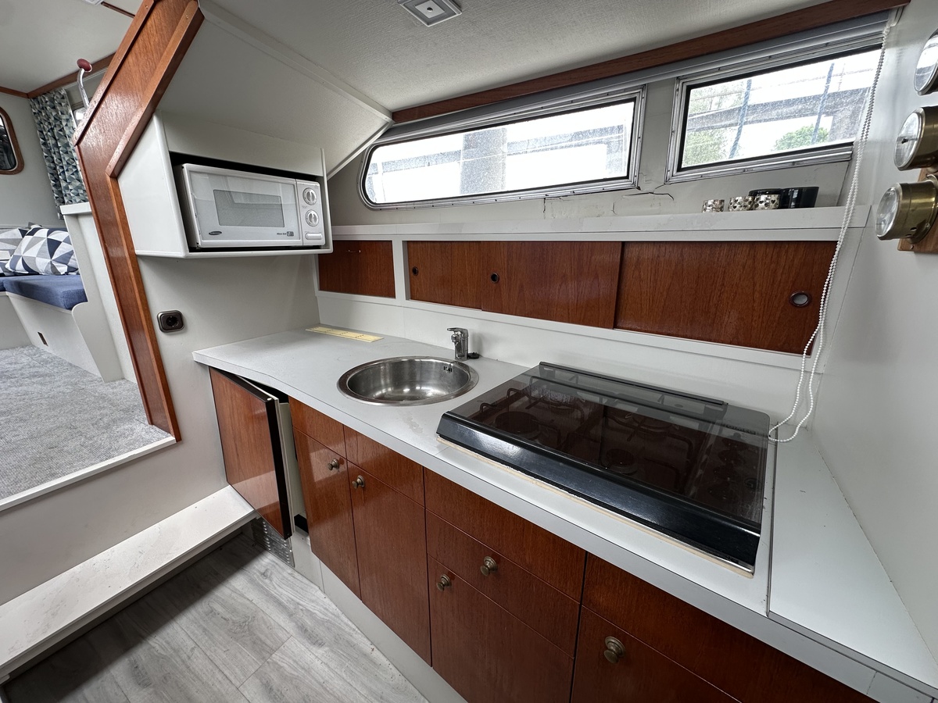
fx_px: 379
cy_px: 352
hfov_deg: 102.1
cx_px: 469
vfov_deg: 85.7
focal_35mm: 14
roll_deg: +1.4
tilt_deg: -17.6
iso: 100
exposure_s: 1/99
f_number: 2.2
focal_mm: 2.22
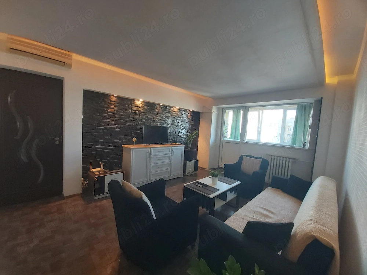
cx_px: 184
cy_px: 138
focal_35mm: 12
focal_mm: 1.42
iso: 160
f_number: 2.2
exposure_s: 1/50
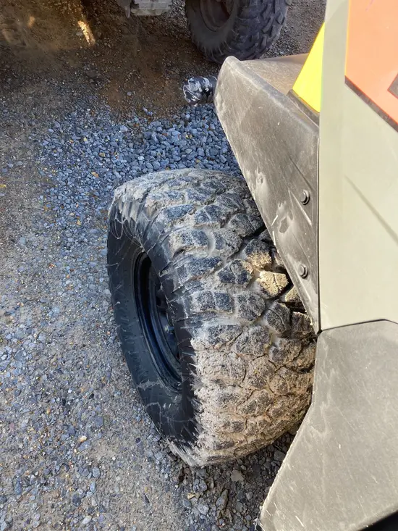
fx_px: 429
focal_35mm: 28
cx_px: 199
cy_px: 266
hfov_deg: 49.8
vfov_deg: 63.4
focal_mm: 3.99
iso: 20
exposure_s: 1/212
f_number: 1.8
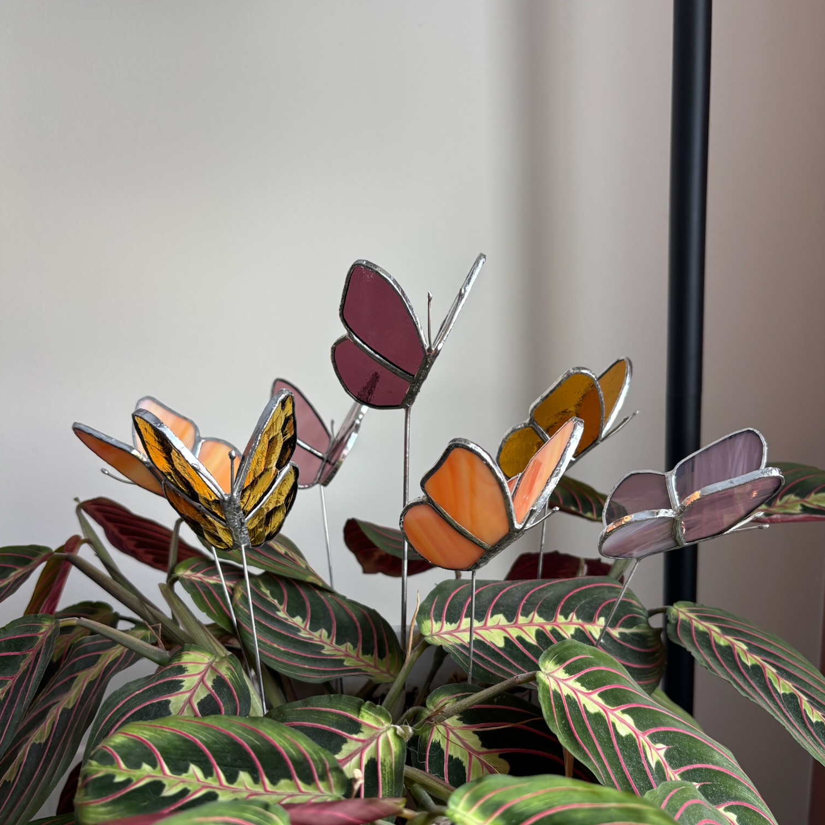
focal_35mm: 31
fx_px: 836
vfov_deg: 52.3
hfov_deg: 52.5
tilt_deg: -12.7
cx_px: 410
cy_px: 481
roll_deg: +1.2
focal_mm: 5.96
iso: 64
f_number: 1.6
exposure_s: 1/121
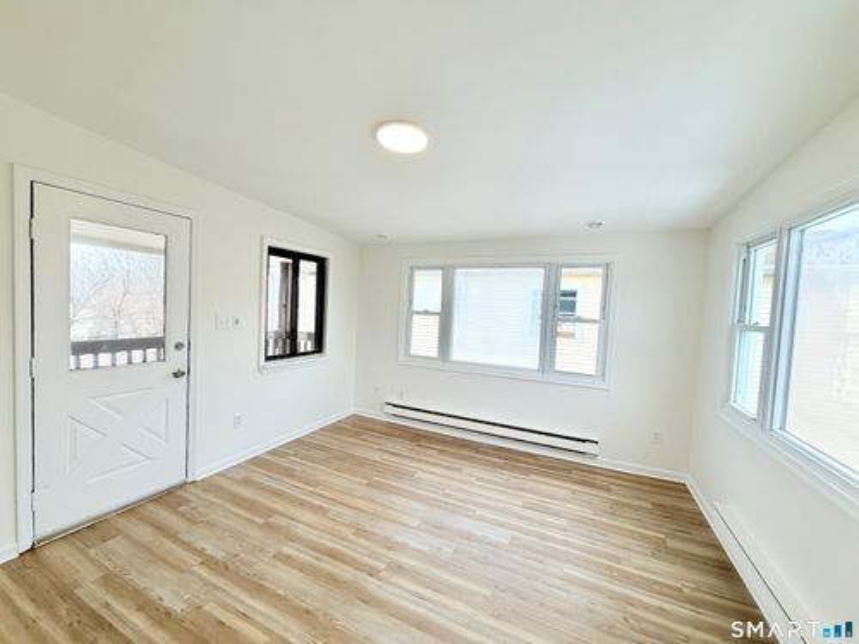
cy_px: 322
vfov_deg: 85.7
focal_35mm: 14
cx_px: 430
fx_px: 347
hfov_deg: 102.1
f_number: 2.2
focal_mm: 2.22
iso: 50
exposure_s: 1/120
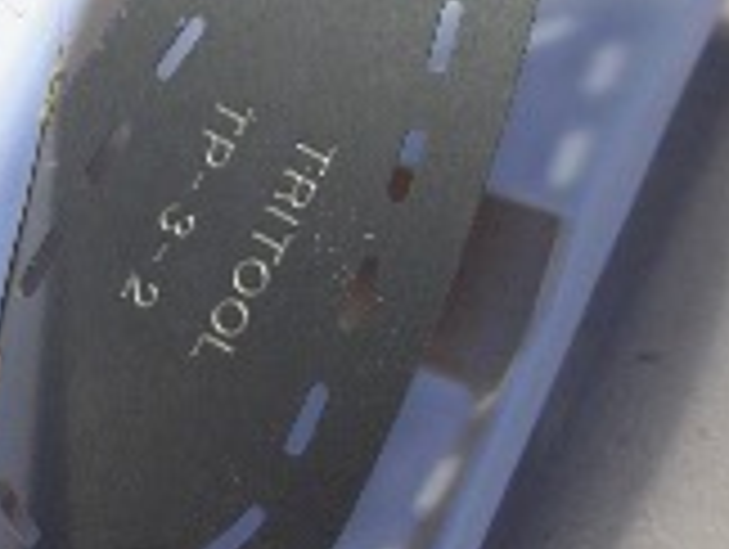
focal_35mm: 154
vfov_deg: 9.7
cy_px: 274
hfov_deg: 12.7
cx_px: 108
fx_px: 3248
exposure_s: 1/102
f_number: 2.8
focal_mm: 8
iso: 100
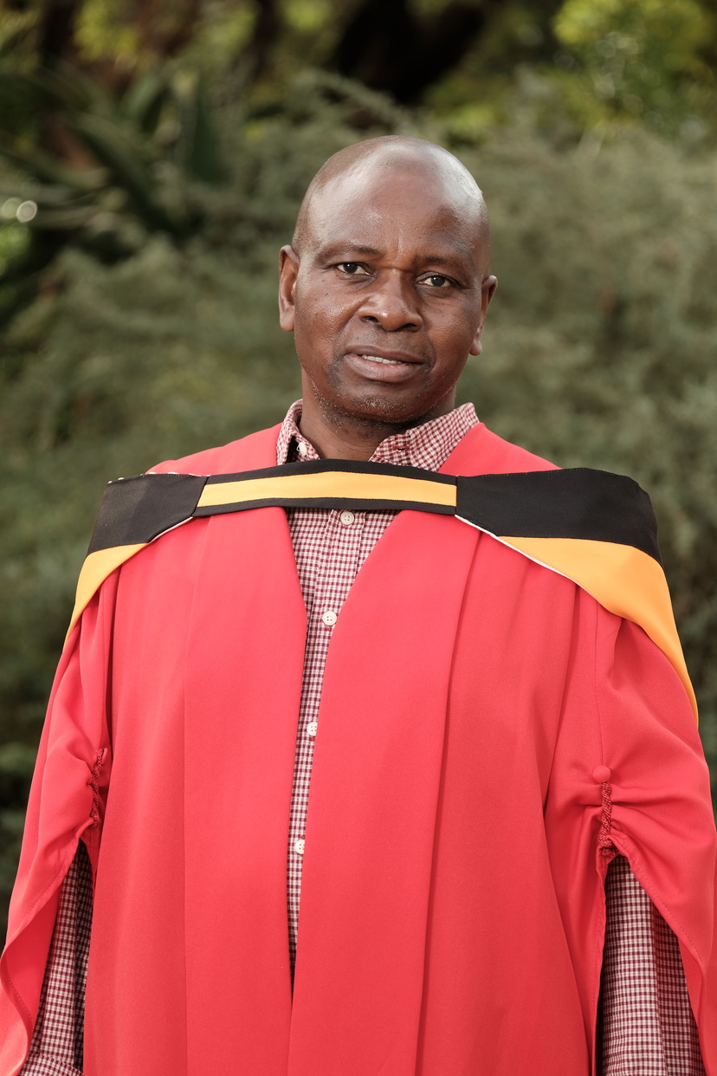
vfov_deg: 14.3
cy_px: 538
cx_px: 358
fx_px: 4272
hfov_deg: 9.6
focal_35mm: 143
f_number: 4
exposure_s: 1/250
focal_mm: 95
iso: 200
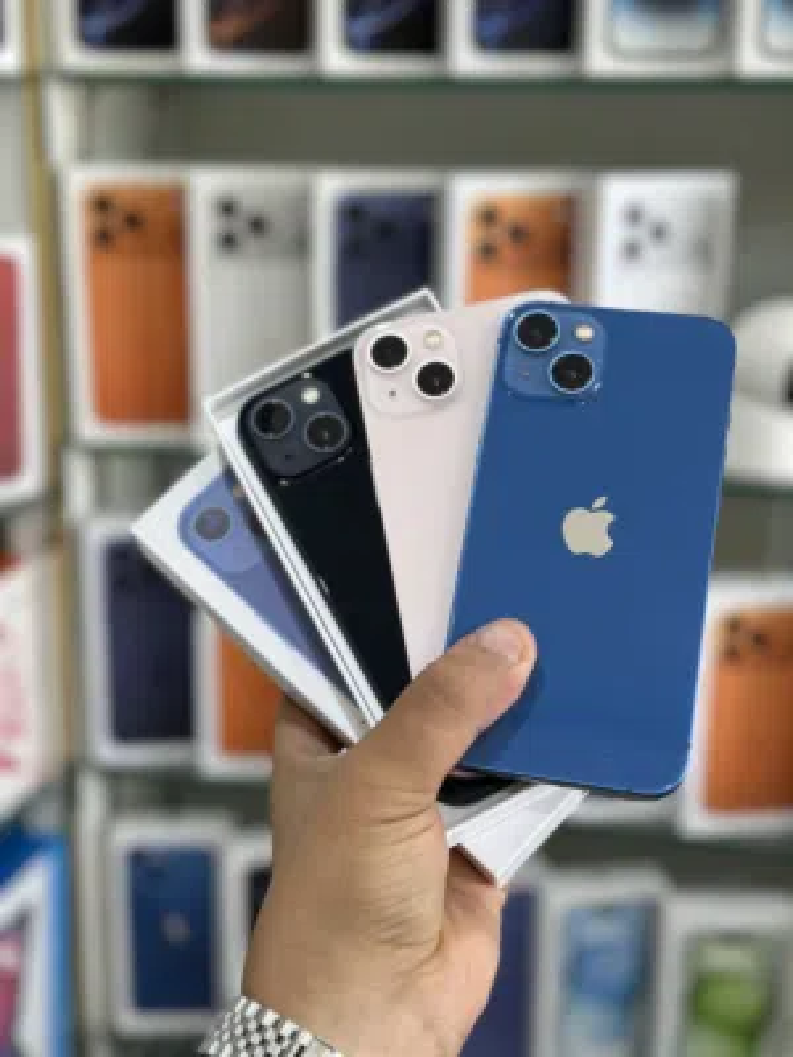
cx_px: 396
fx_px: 1466
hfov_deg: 30.3
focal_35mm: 48
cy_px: 528
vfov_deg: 39.7
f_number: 1.78
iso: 80
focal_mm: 6.86
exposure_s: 1/100
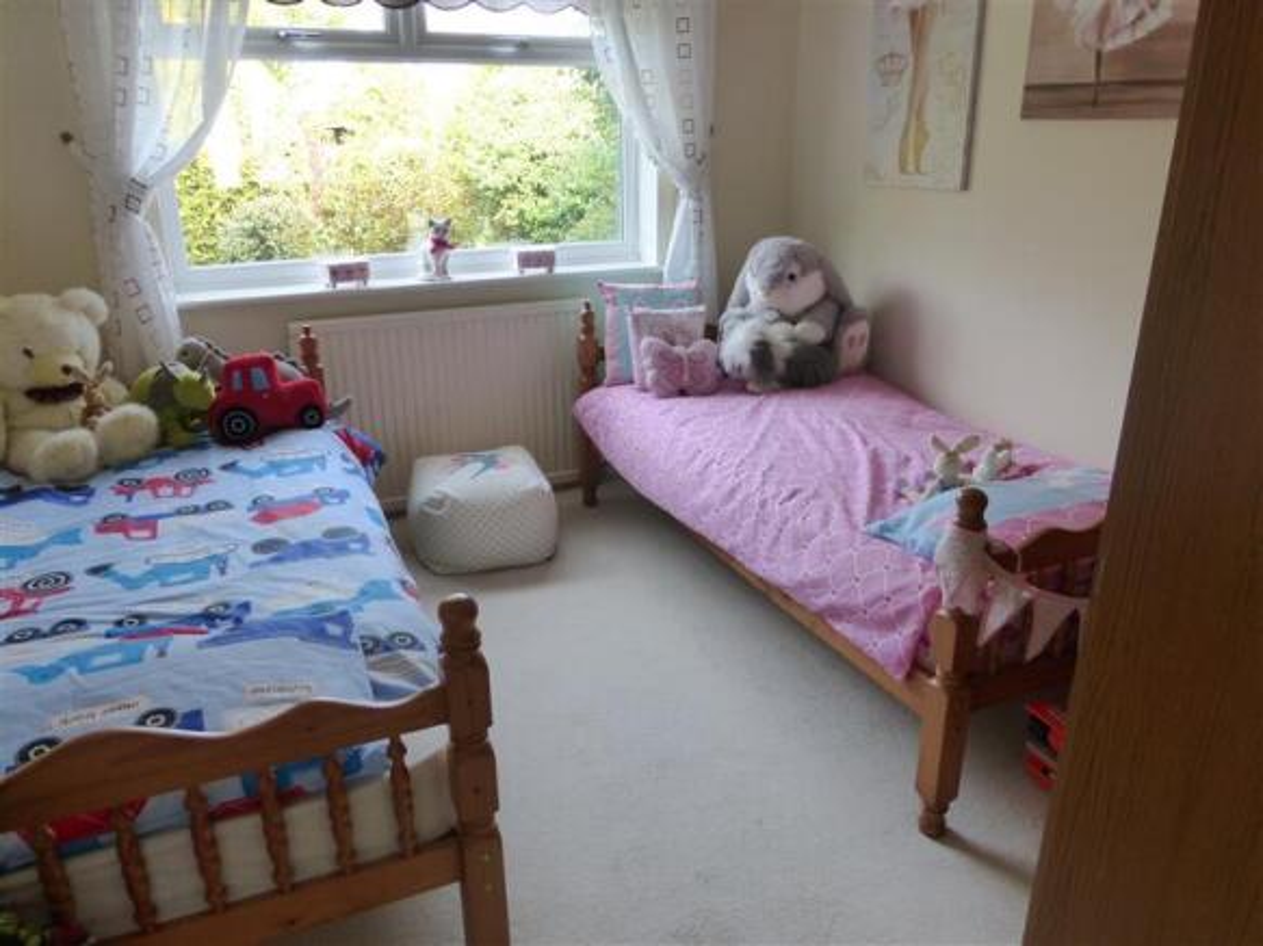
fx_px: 912
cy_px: 473
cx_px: 632
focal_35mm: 25
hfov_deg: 69.4
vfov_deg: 54.9
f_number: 3.3
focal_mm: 4.3
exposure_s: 1/80
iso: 400
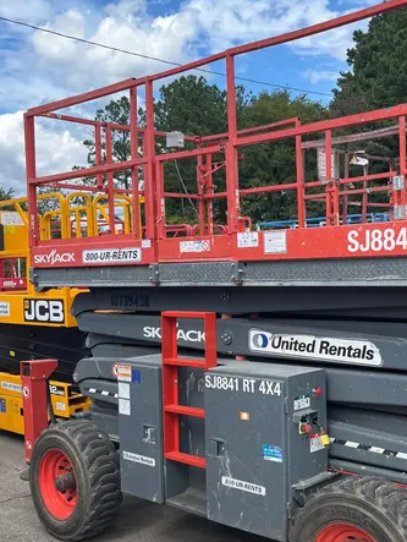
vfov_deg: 43.8
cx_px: 290
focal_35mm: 43
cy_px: 291
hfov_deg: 33.2
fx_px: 673
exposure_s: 1/1580
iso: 50
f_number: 1.6
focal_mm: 5.1
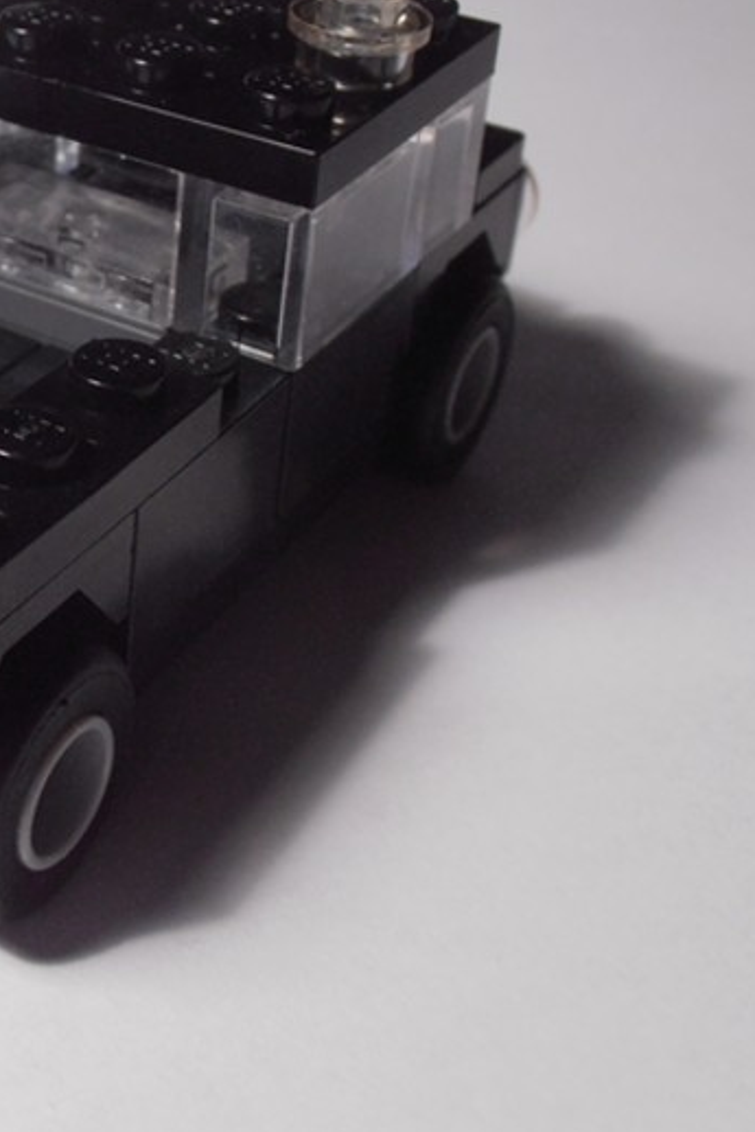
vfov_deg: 30.0
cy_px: 448
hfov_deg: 19.6
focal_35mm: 67
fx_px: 2106
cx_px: -35
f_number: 3.9
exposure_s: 1/30
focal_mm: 6.61
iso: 125
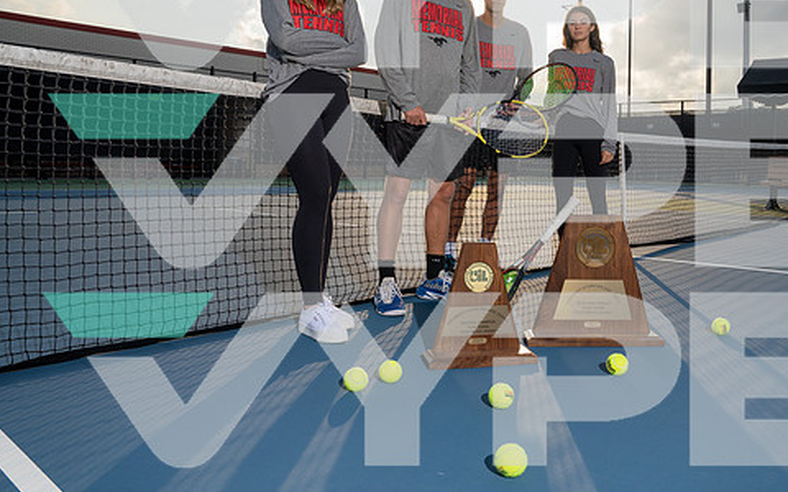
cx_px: 466
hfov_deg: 59.2
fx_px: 687
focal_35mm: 32
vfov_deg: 39.1
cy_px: 181
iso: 125
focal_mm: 26
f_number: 8
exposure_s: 1/250
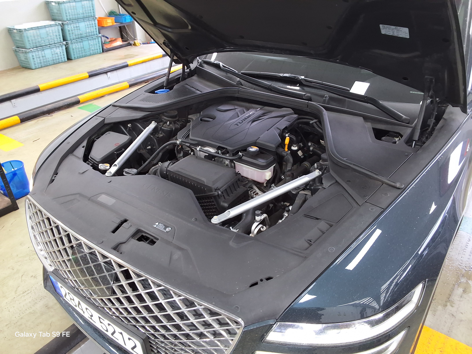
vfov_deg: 49.7
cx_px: 236
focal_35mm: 28
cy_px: 177
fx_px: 382
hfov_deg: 63.4
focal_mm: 2.91
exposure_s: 1/40
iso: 64
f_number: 1.9
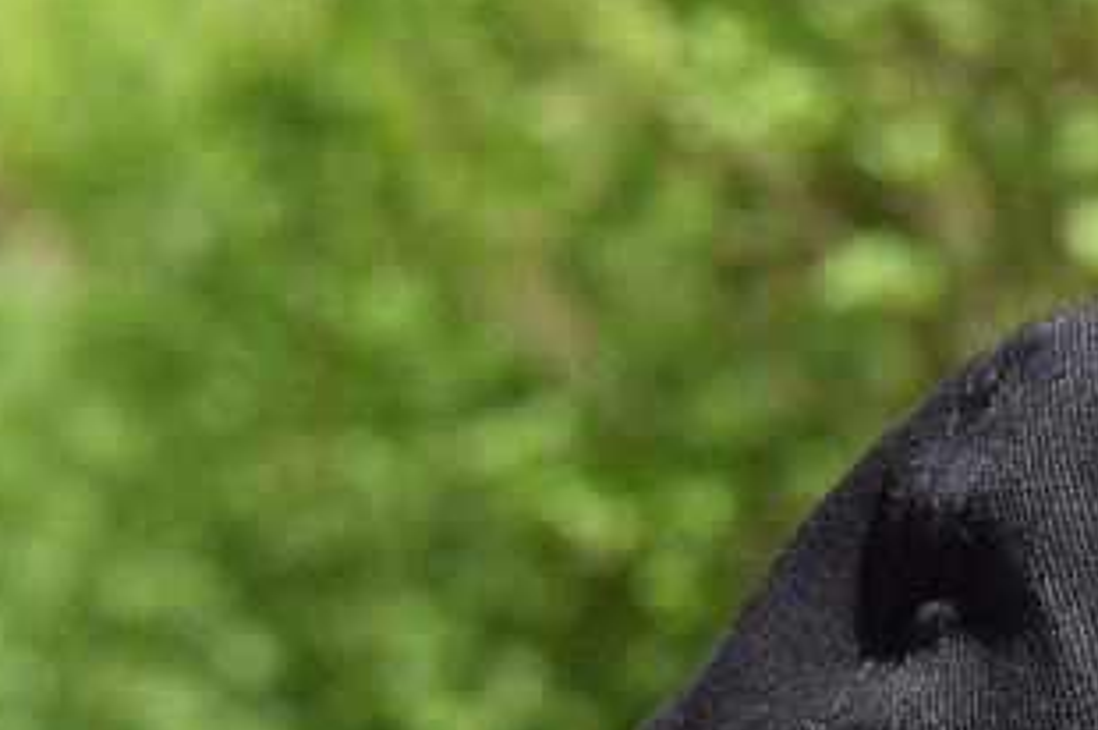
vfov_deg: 7.4
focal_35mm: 184
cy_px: 595
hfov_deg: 10.8
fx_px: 5606
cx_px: 1576
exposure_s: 1/250
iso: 200
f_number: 8
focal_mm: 38
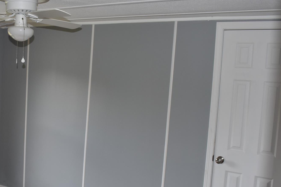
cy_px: 114
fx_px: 398
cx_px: 80
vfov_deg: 26.4
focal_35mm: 51
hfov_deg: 38.1
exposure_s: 1/125
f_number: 5.6
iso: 450
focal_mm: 22
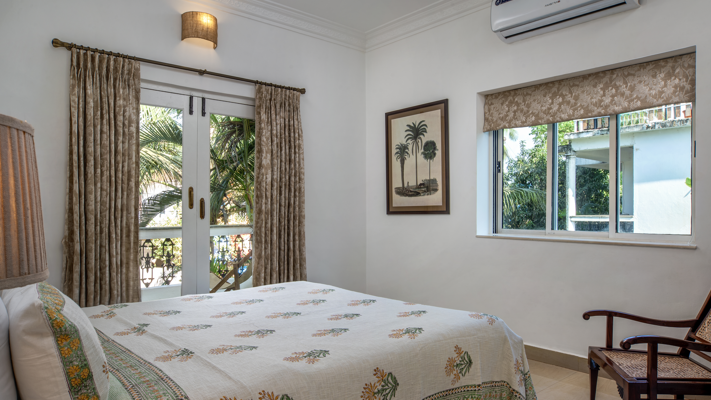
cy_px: 228
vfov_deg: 45.9
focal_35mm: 25
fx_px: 471
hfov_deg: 74.1
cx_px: 354
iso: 64
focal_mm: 23
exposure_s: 1/8
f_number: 18
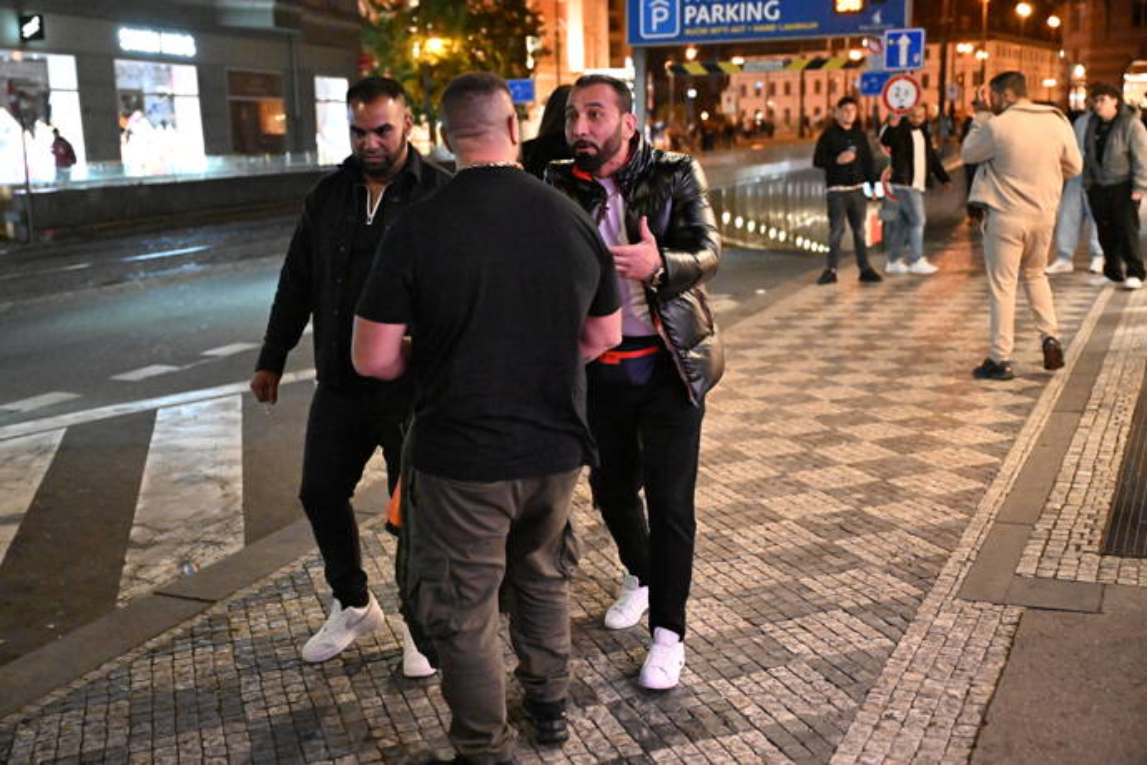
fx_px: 1211
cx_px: 574
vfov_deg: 35.1
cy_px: 382
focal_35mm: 38
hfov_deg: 50.7
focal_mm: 38
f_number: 2.8
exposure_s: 1/500
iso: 25600
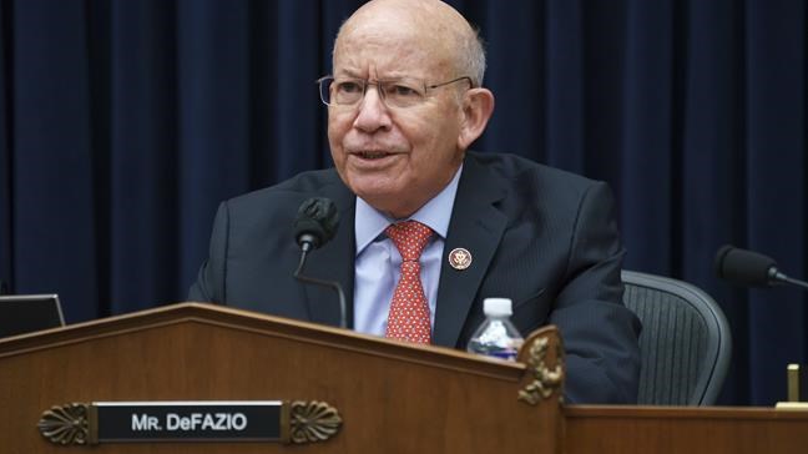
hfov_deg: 5.5
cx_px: 404
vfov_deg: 3.1
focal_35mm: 392
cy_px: 209
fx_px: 8396
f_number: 5.6
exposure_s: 1/200
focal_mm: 373
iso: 6400
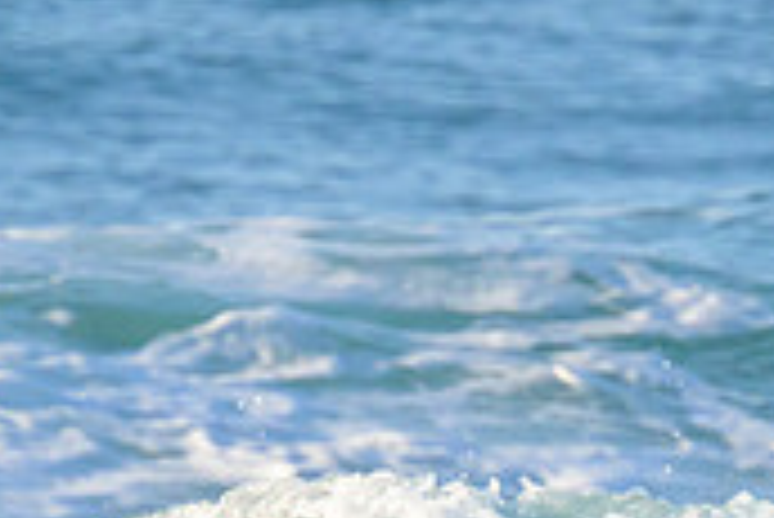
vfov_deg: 0.5
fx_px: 61174
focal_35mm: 2843
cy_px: 688
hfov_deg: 0.7
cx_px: 1004
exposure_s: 1/2000
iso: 1400
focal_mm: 700
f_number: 11
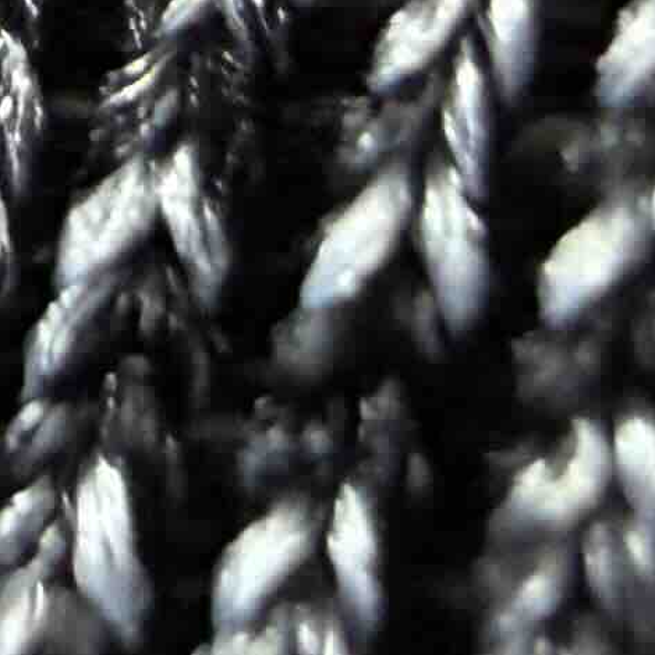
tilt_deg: -23.7
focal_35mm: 182
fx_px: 3896
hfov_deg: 9.6
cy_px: -952
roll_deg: -4.9
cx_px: 177
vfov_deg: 8.7
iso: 500
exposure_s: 1/60
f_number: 2.2
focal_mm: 2.22
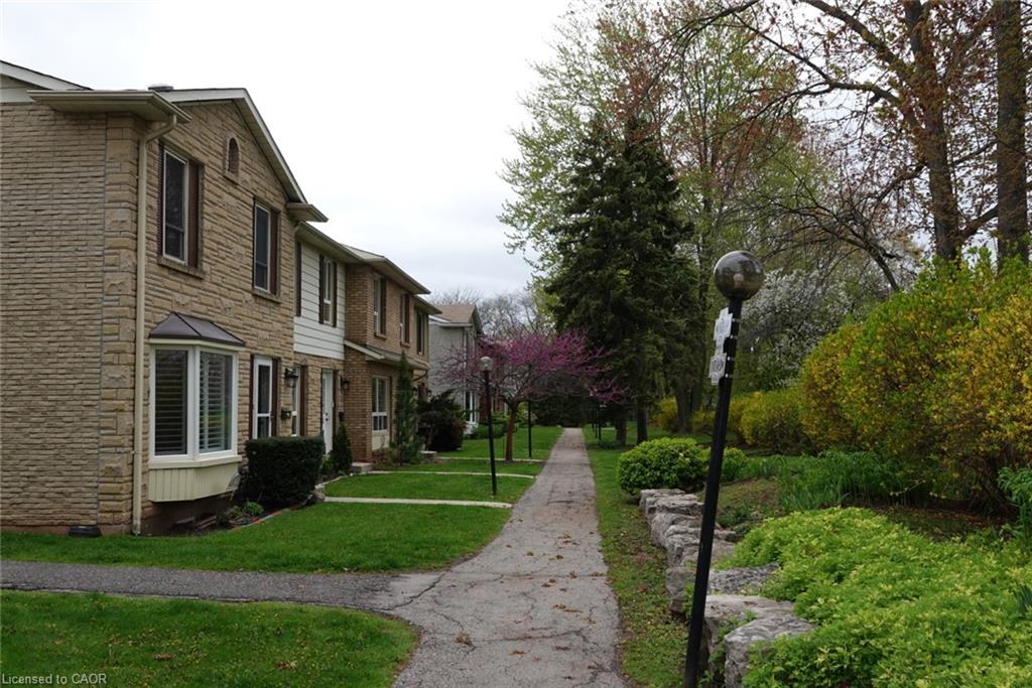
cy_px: 344
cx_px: 516
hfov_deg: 57.2
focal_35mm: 33
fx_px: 946
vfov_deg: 40.0
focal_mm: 12.04
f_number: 3.2
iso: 100
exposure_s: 1/250
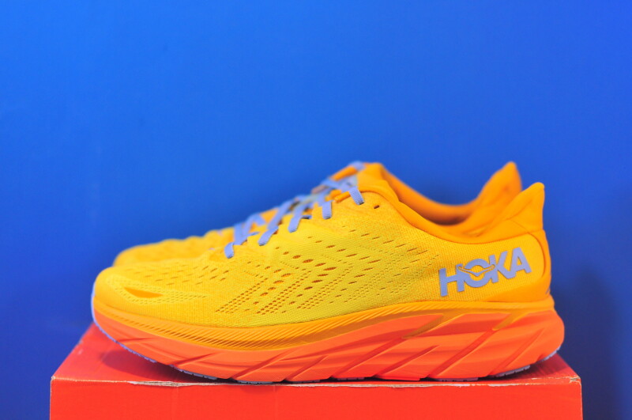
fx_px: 1315
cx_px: 316
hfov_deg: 27.0
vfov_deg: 18.1
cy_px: 210
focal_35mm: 75
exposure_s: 1/320
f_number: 2.5
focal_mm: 50
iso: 250
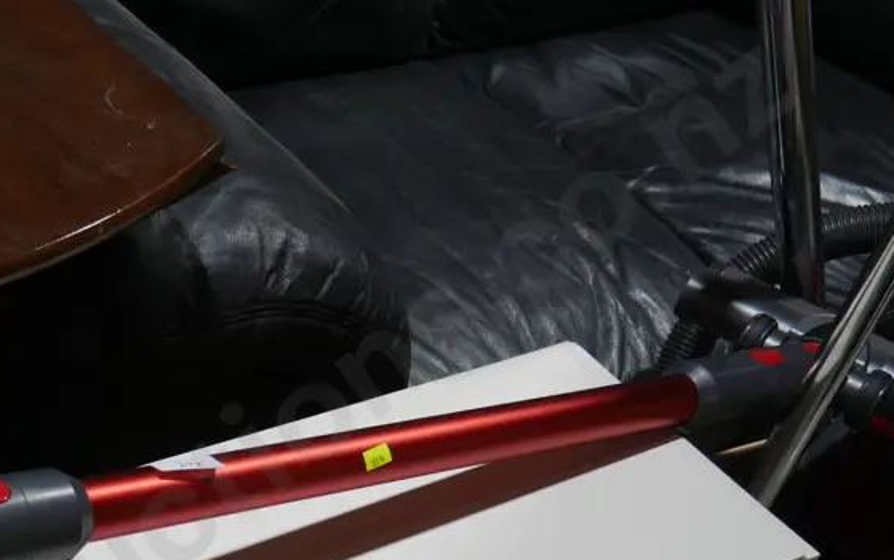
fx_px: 1609
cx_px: 123
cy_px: 564
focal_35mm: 66
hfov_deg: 30.0
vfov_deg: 19.2
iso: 200
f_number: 4
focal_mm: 17
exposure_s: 1/100
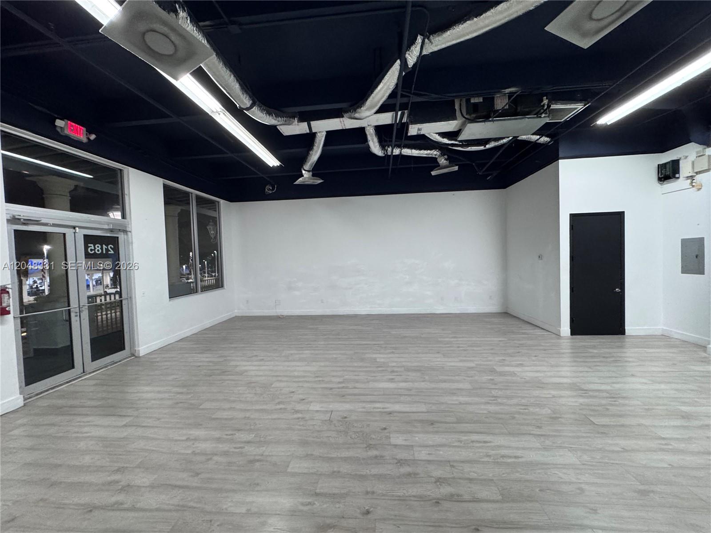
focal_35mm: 14
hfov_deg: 102.1
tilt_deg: -2.3
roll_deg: +2.2
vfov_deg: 85.7
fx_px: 288
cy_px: 266
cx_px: 356
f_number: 2.2
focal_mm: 2.22
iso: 500
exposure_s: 1/60
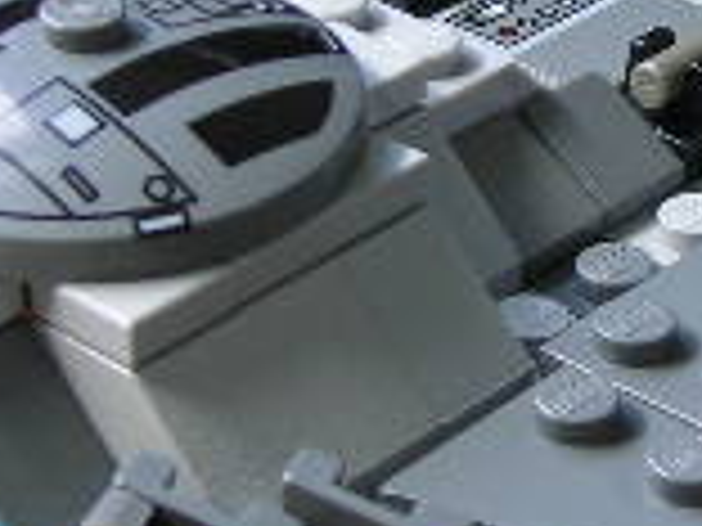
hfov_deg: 12.6
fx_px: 3164
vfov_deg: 9.5
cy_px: 162
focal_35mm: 156
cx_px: 644
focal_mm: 6.3
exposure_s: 1/14.6
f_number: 3.2
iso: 50
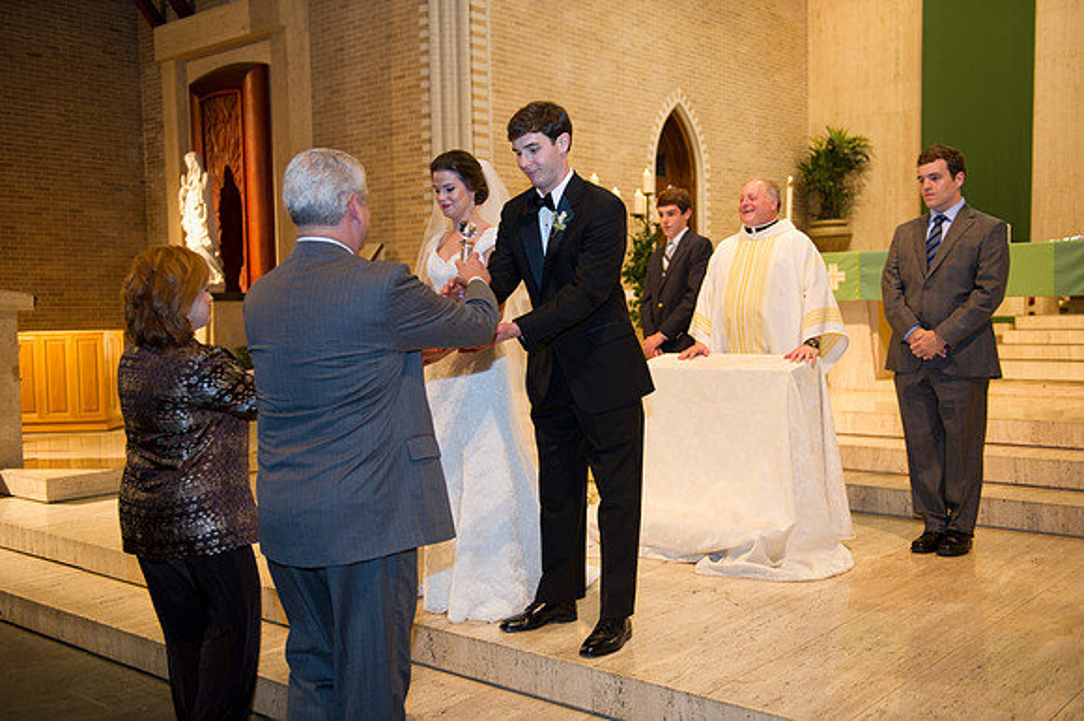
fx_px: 1083
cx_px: 542
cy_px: 360
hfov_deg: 53.2
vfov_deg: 36.8
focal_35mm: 36
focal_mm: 36
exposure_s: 1/60
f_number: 2.8
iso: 1600
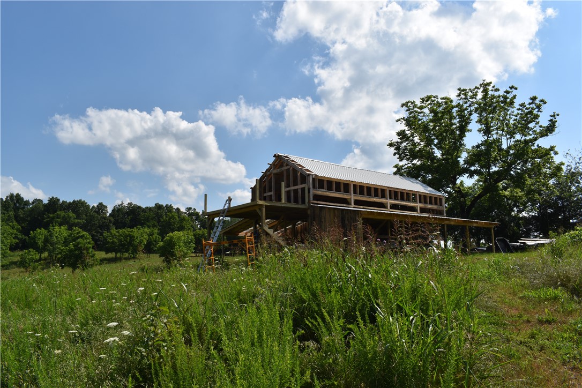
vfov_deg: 47.9
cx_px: 291
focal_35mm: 27
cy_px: 194
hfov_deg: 67.4
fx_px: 436
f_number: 13
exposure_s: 1/200
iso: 100
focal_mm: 18
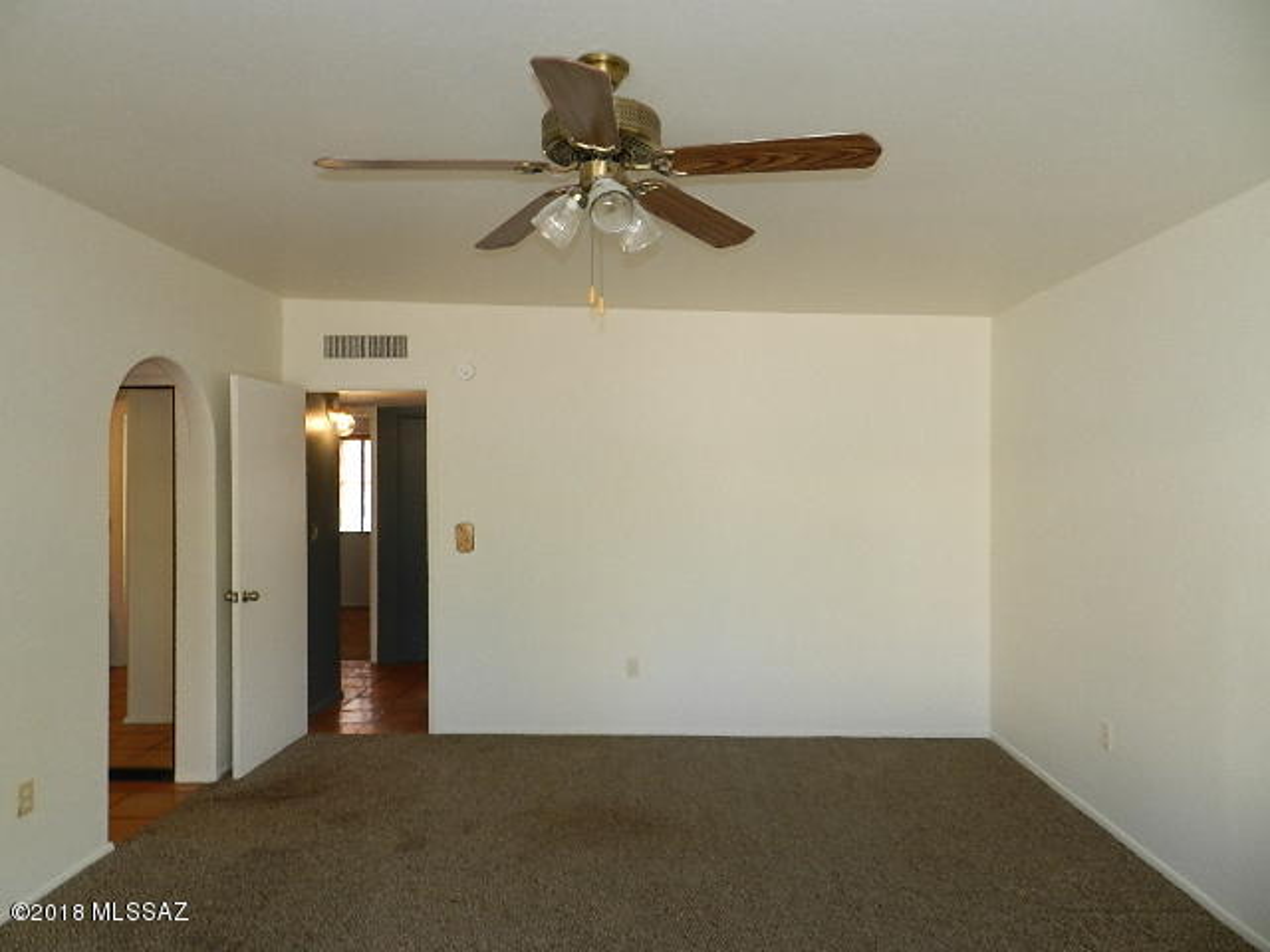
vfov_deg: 58.9
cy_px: 476
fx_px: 844
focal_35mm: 23
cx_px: 635
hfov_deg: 73.9
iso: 160
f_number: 3.4
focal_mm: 4
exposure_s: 1/40
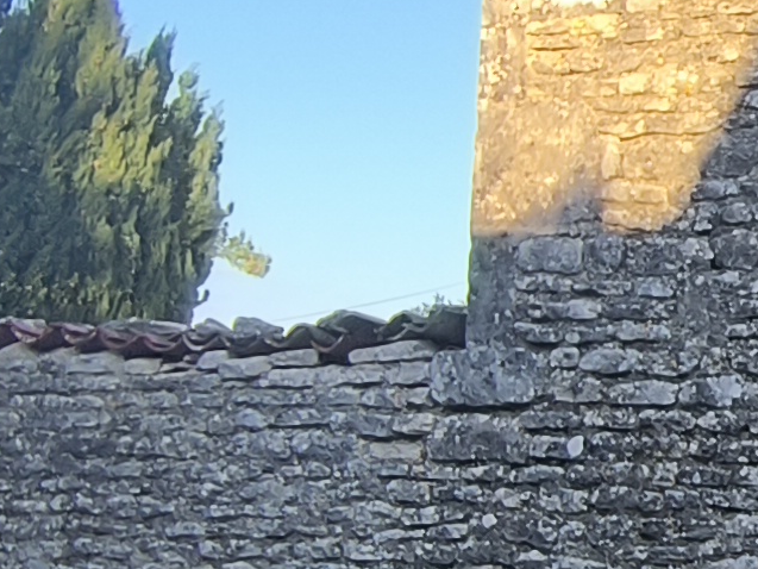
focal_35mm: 82
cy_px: 261
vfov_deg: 18.0
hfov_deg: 19.3
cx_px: 1277
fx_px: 1796
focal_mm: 1.65
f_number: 2.2
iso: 50
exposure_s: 1/547
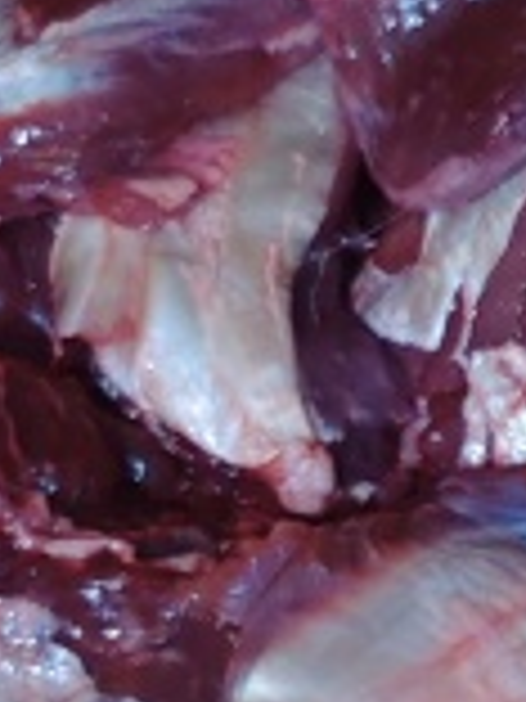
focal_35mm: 157
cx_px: 1115
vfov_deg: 12.4
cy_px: 736
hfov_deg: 8.8
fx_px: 3181
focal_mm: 6.51
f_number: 1.57
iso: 1069
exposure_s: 1/33.3
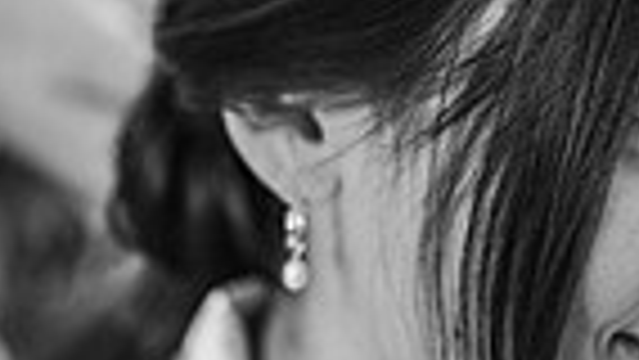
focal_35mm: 282
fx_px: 4780
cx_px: 529
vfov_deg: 4.3
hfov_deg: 7.6
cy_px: 58
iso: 1600
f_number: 1.8
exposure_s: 1/200
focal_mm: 85
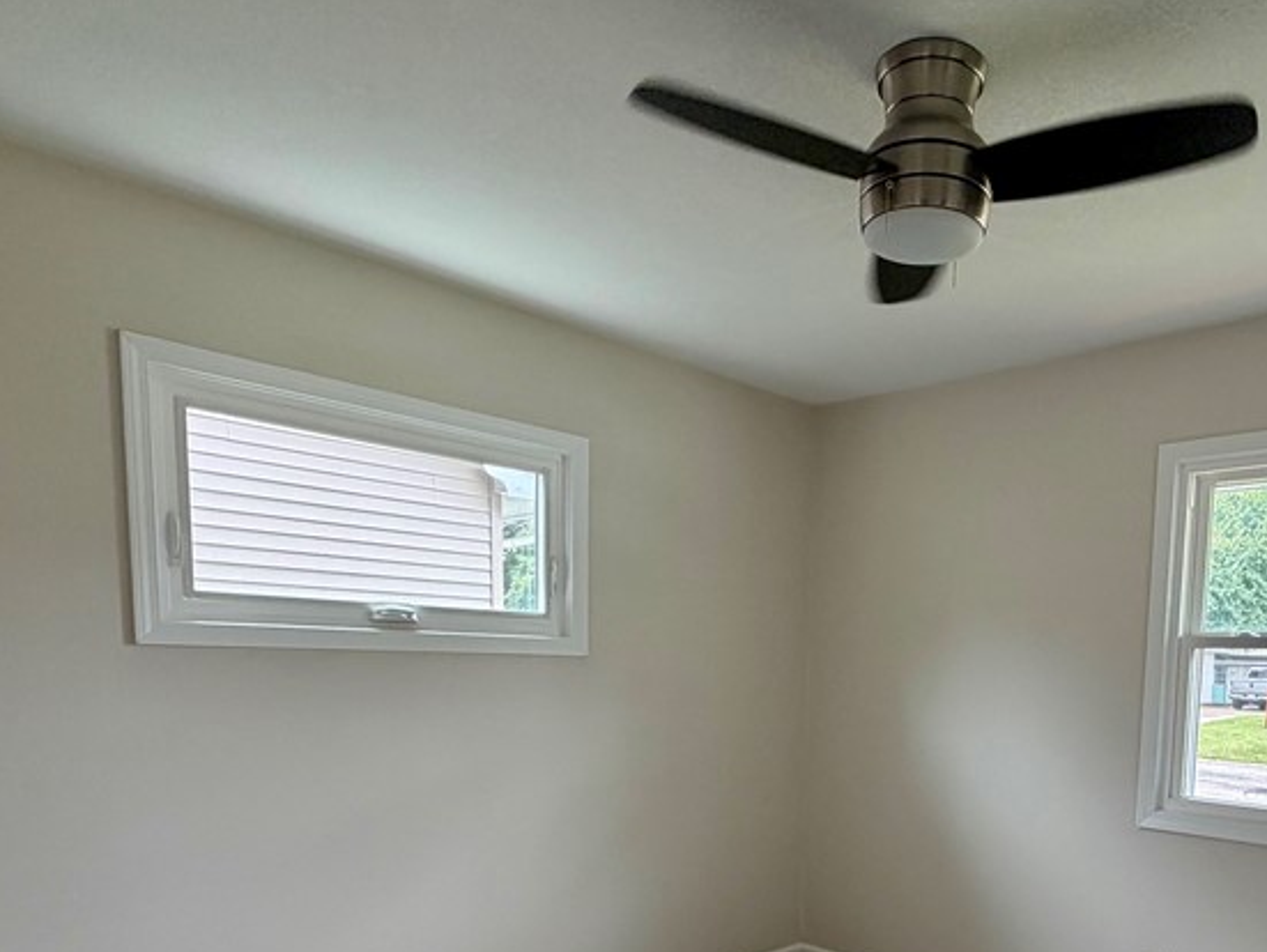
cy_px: 761
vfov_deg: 50.0
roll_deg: -1.8
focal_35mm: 26
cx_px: 828
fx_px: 952
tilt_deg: -5.3
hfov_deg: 65.8
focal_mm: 2.22
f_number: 2.2
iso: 160
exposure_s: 1/121
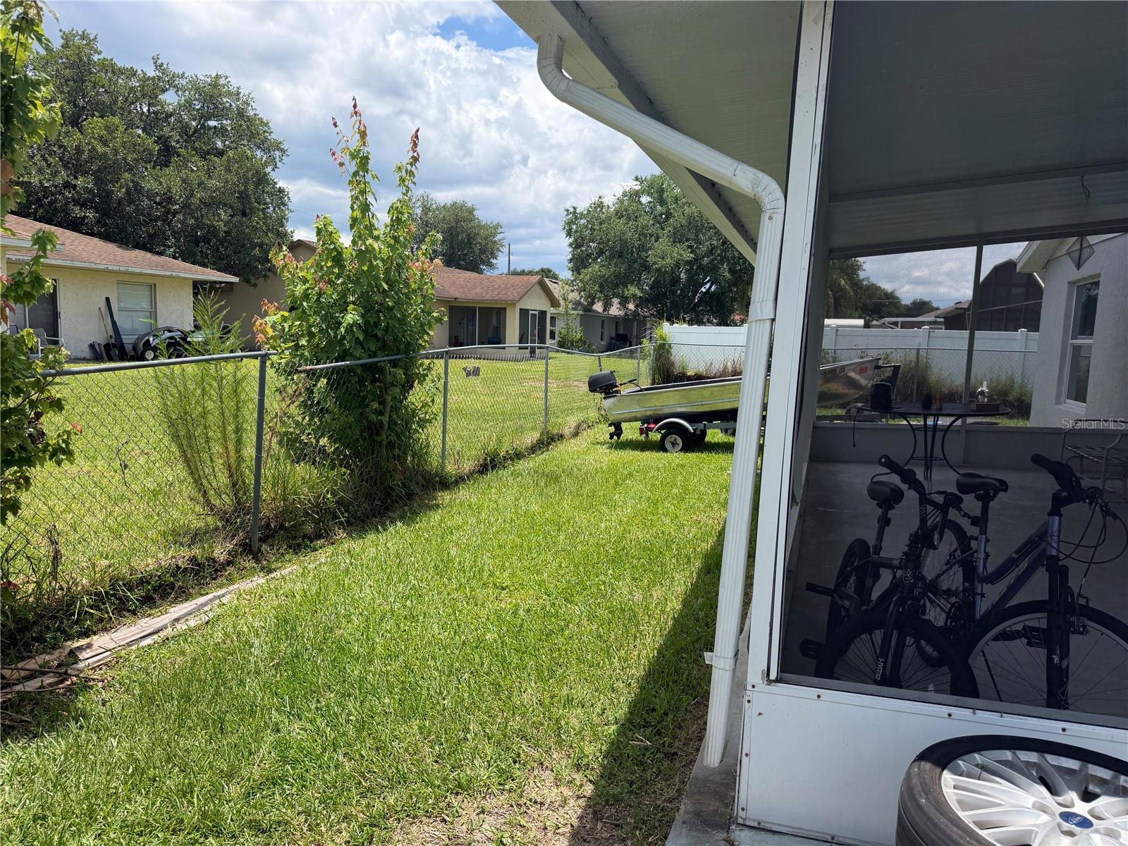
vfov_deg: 56.8
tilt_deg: -6.9
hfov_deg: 71.6
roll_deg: -1.5
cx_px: 564
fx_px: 782
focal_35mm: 24
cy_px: 423
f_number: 1.78
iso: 100
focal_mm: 6.76
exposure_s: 1/4405
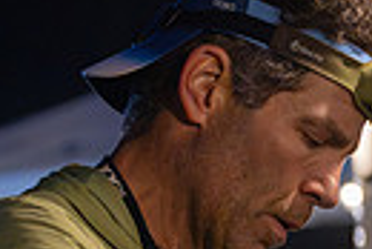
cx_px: 332
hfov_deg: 9.7
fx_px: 2183
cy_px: 189
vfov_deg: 6.5
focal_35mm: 211
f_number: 2.8
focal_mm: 61
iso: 10000
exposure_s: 1/250
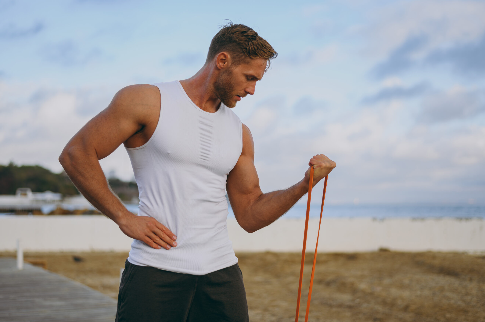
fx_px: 673
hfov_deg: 39.6
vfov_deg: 27.0
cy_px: 161
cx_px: 242
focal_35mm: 50
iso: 50
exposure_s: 1/640
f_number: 2.2
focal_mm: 50
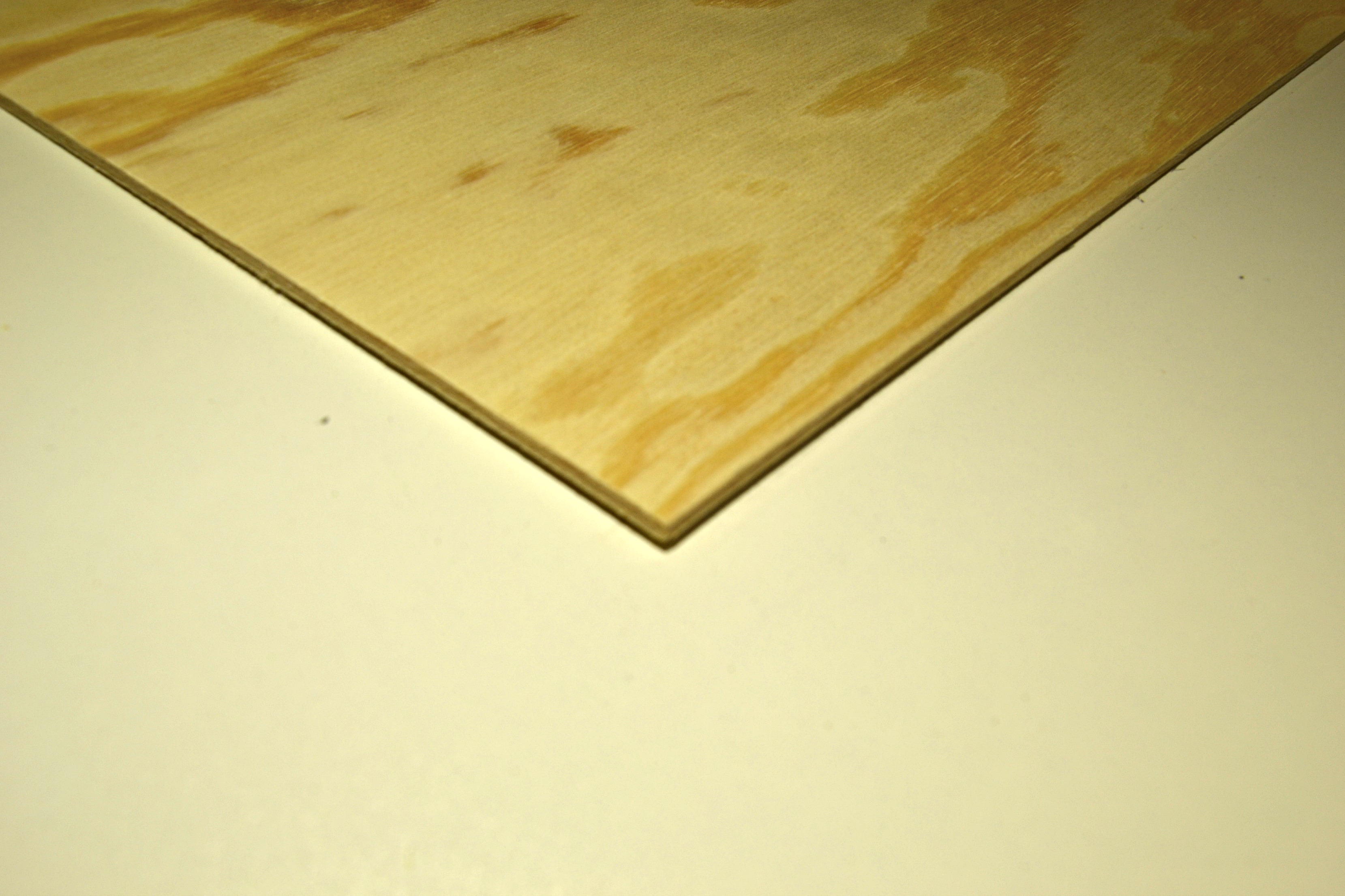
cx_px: 672
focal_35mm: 38
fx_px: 1401
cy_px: 448
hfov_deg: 51.3
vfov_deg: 35.5
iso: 100
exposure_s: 1/160
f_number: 7.1
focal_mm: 25
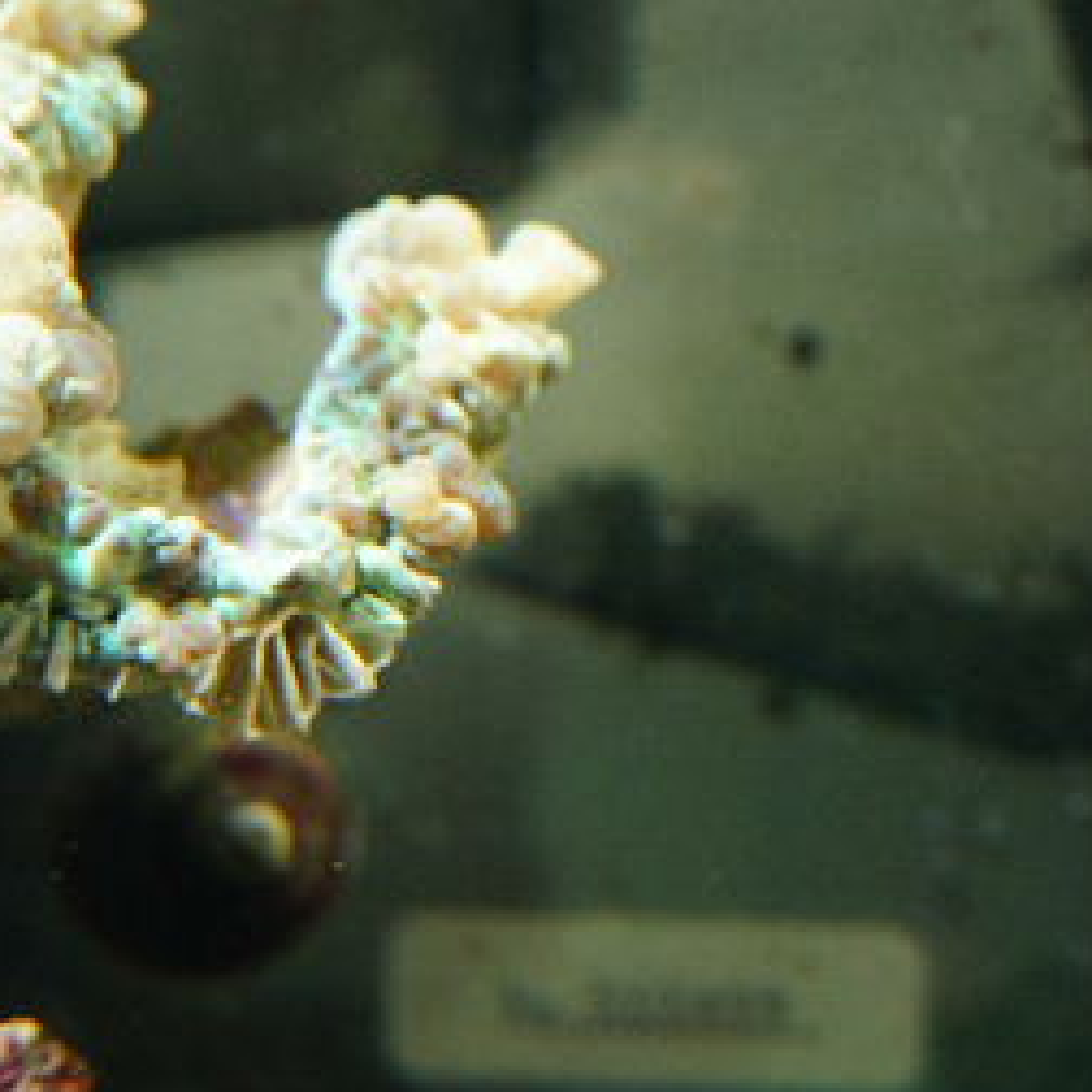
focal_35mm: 111
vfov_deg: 15.7
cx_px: 303
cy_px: 594
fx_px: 3962
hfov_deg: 15.6
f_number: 3.5
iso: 800
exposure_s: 1/80
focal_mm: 50
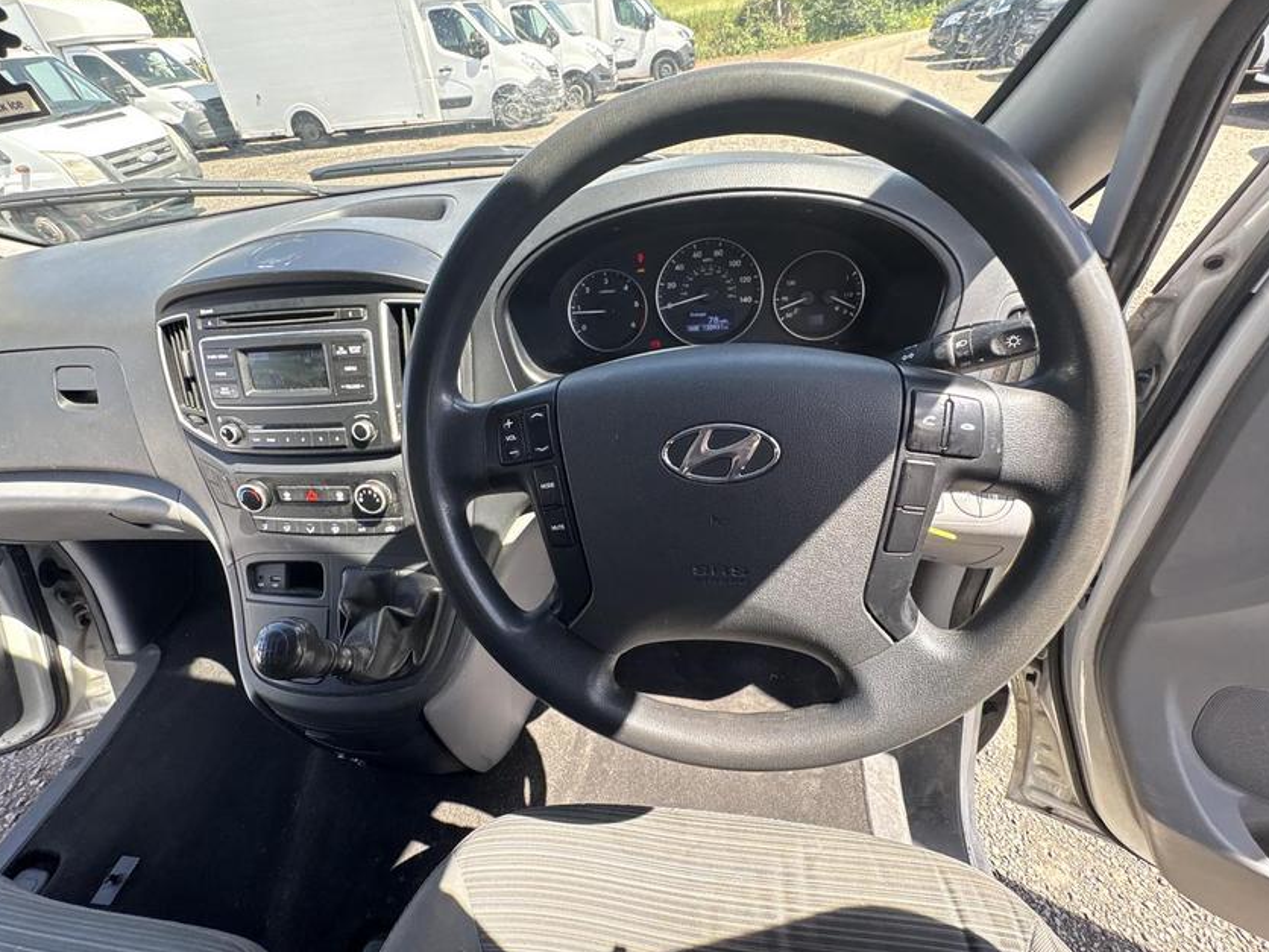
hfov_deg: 98.1
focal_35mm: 15
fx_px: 550
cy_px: 454
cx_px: 597
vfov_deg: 81.7
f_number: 2.2
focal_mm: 2.22
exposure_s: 1/140
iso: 80
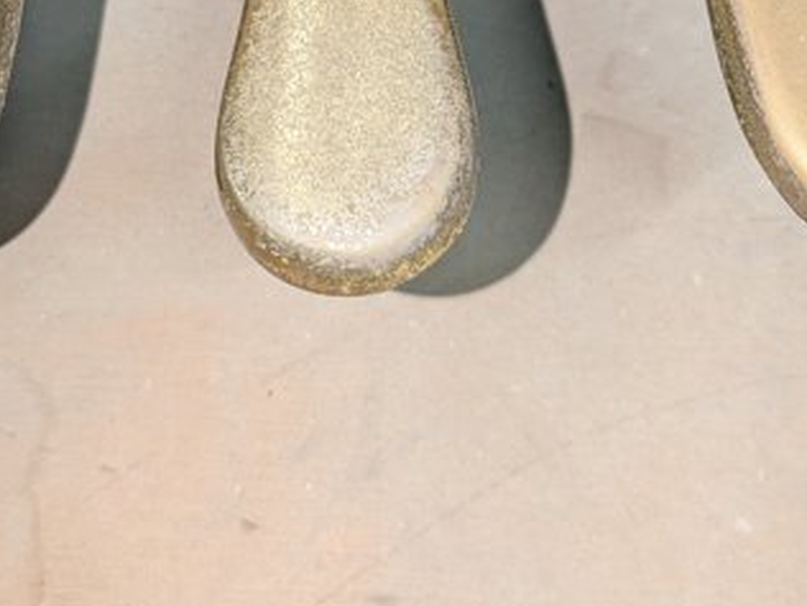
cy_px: -31
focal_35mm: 57
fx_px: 1329
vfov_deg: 24.3
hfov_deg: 33.8
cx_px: 364
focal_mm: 5.43
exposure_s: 1/50
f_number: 1.89
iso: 283
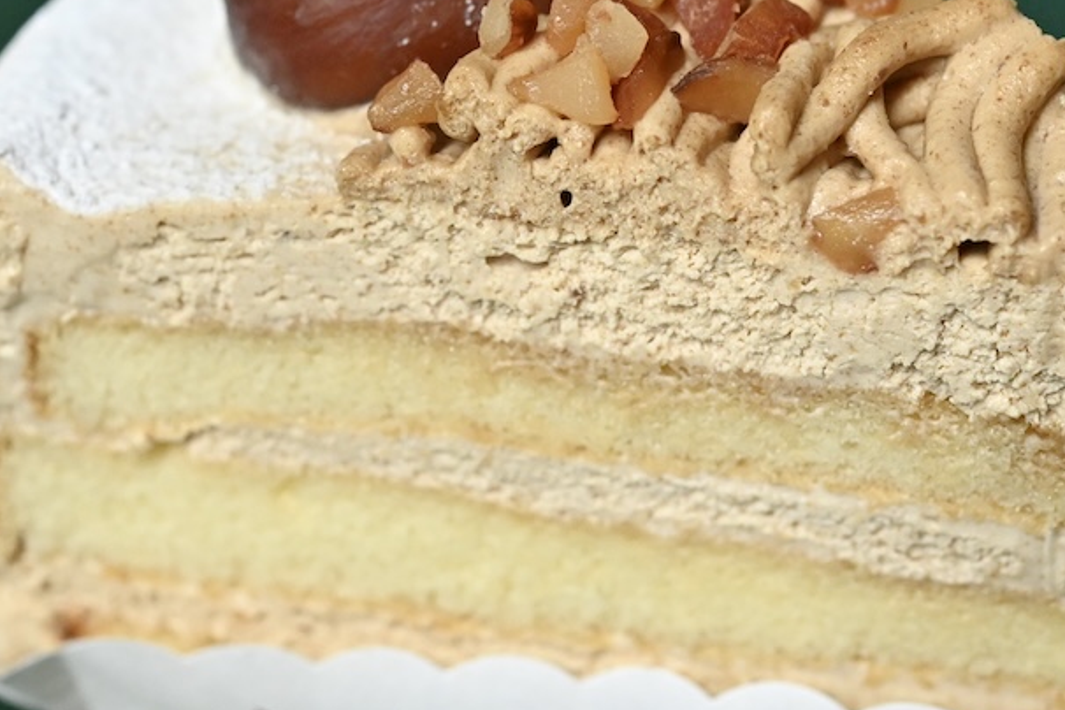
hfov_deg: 20.6
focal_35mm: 99
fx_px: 2929
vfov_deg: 13.8
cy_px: 305
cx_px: 612
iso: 6400
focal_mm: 60
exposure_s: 1/320
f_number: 7.1
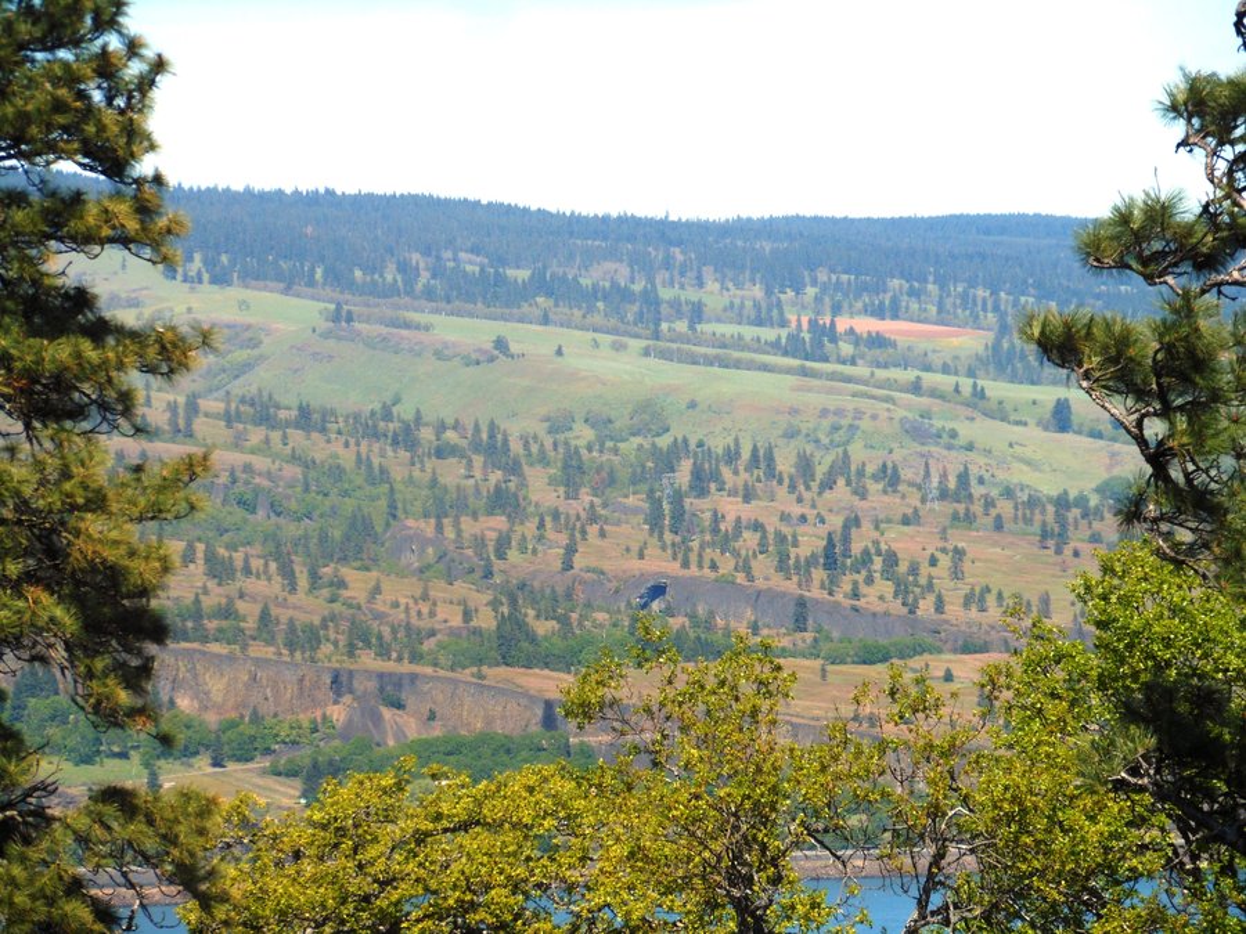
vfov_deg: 7.8
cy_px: 467
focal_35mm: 191
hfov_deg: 10.4
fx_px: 6875
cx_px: 623
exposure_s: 1/400
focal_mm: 34
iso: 80
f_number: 5.6
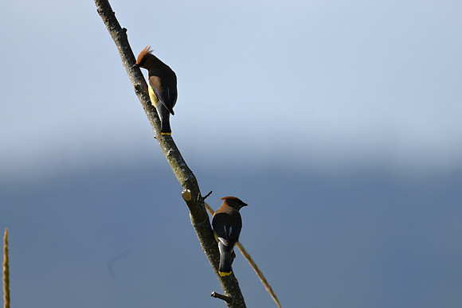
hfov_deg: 2.6
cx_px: 231
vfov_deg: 1.7
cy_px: 154
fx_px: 10269
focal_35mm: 800
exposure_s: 1/750
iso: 100
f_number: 6.7
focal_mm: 800
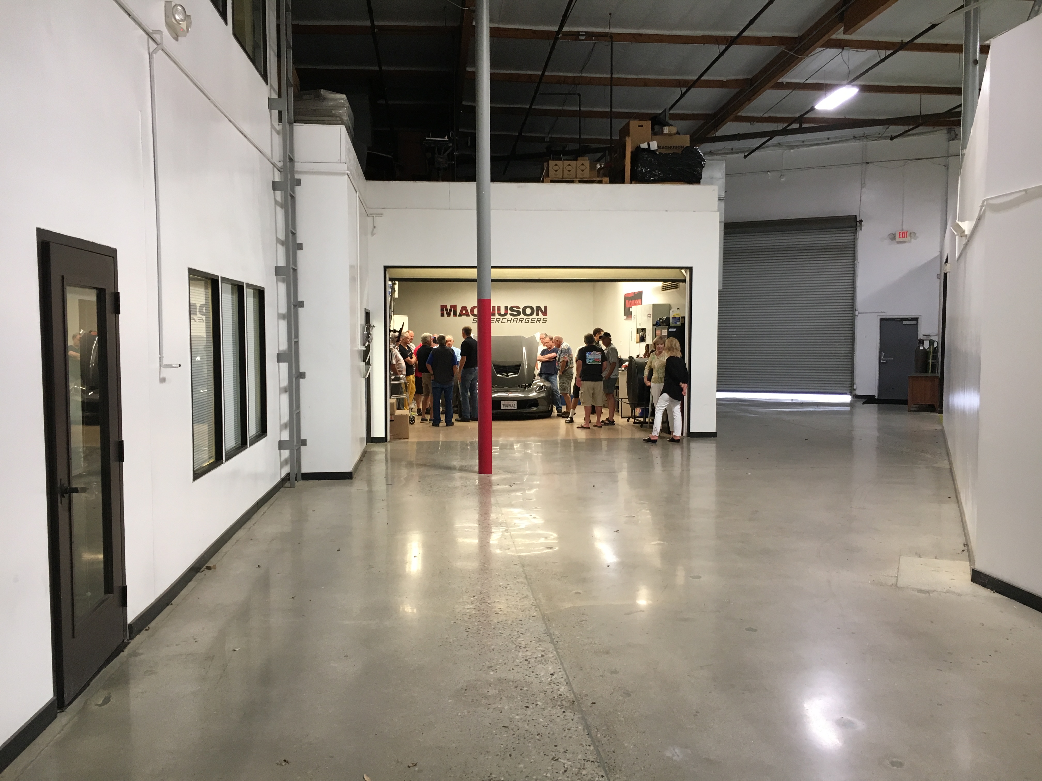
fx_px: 873
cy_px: 390
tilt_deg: -3.8
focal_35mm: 29
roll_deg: +0.0
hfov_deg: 61.7
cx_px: 521
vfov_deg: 48.2
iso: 80
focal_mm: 4.15
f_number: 2.2
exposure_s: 1/30
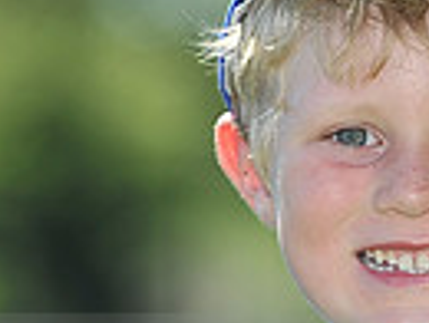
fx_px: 10628
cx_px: 393
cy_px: 356
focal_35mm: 856
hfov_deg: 2.3
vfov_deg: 1.7
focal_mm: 200
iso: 200
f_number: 4.5
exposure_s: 1/1250
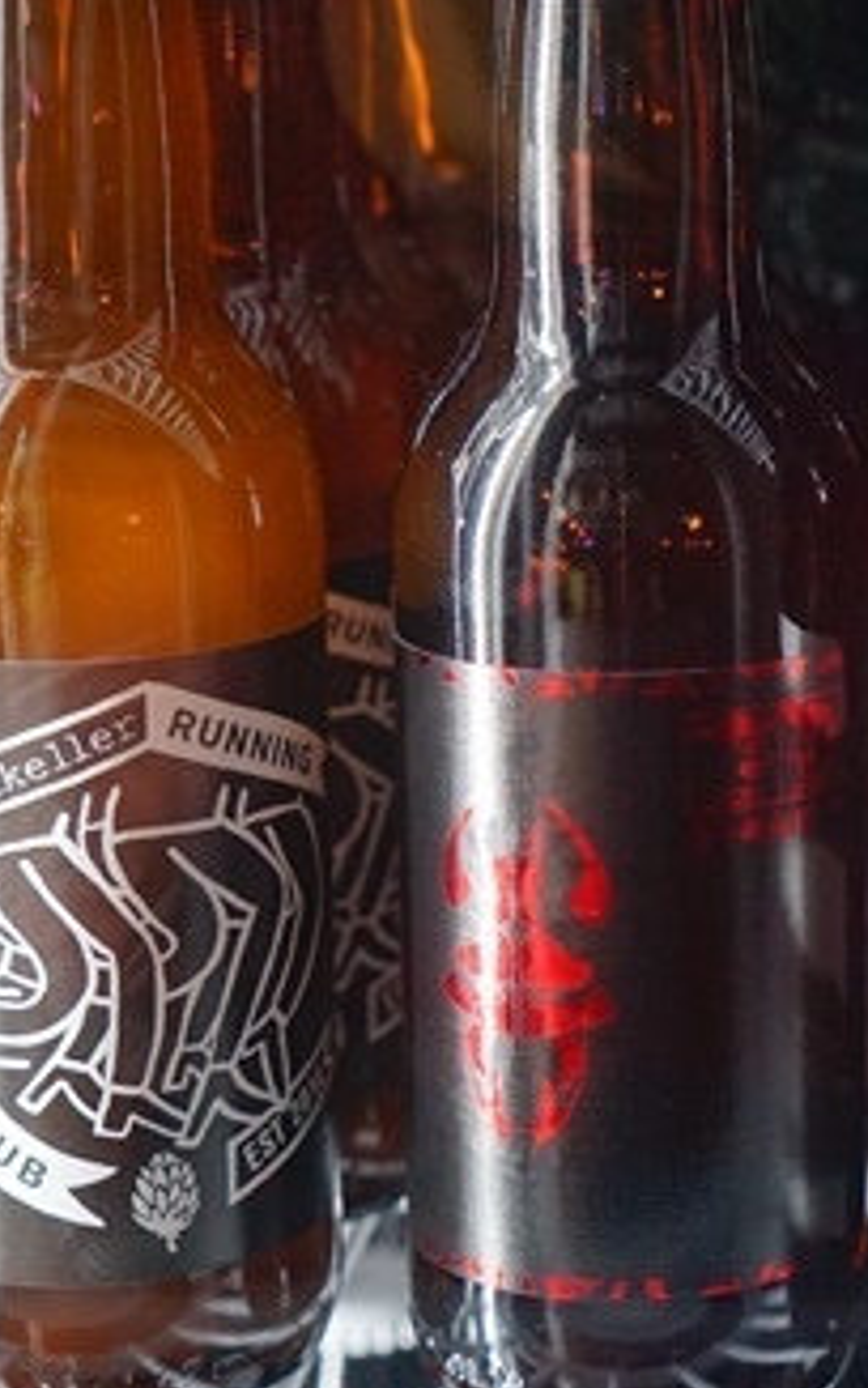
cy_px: 411
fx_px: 3214
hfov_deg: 15.2
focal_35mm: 85
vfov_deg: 24.2
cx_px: 774
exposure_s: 1/60
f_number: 4
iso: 1000
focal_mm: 34
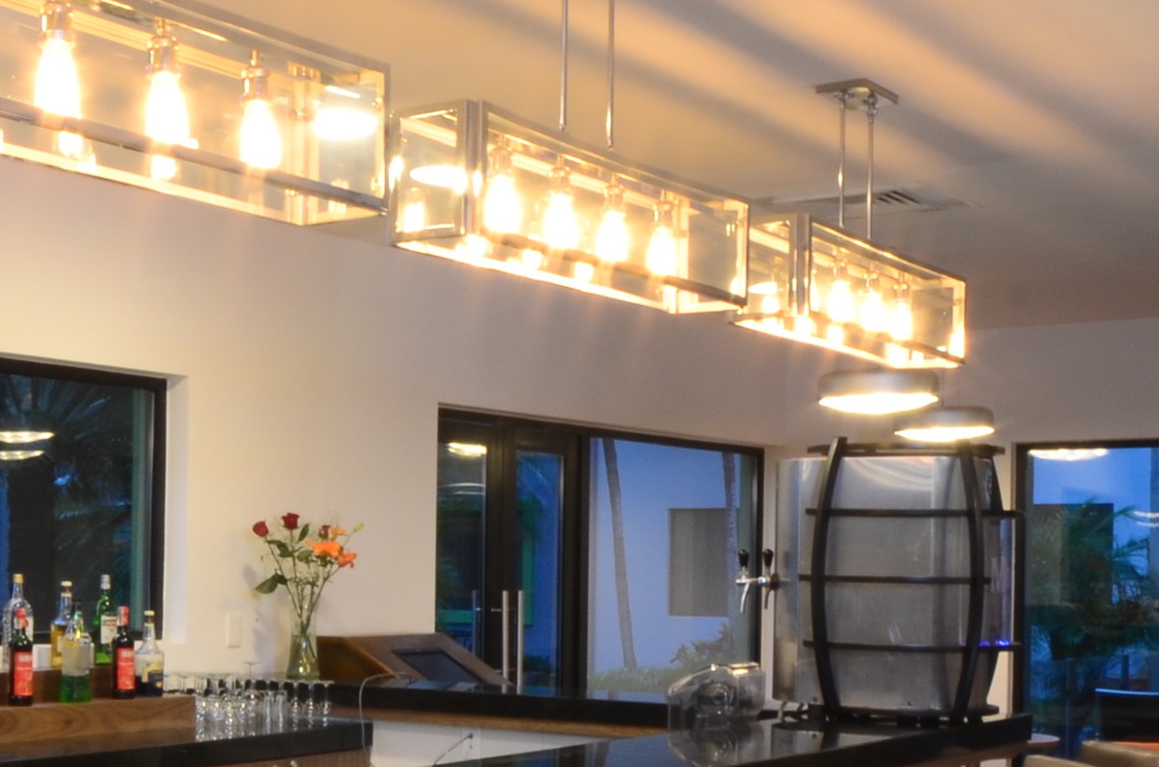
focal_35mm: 60
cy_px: 549
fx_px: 1923
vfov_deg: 22.4
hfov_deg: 32.4
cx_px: 192
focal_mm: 11.5
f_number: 18
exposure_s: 2.5
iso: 200
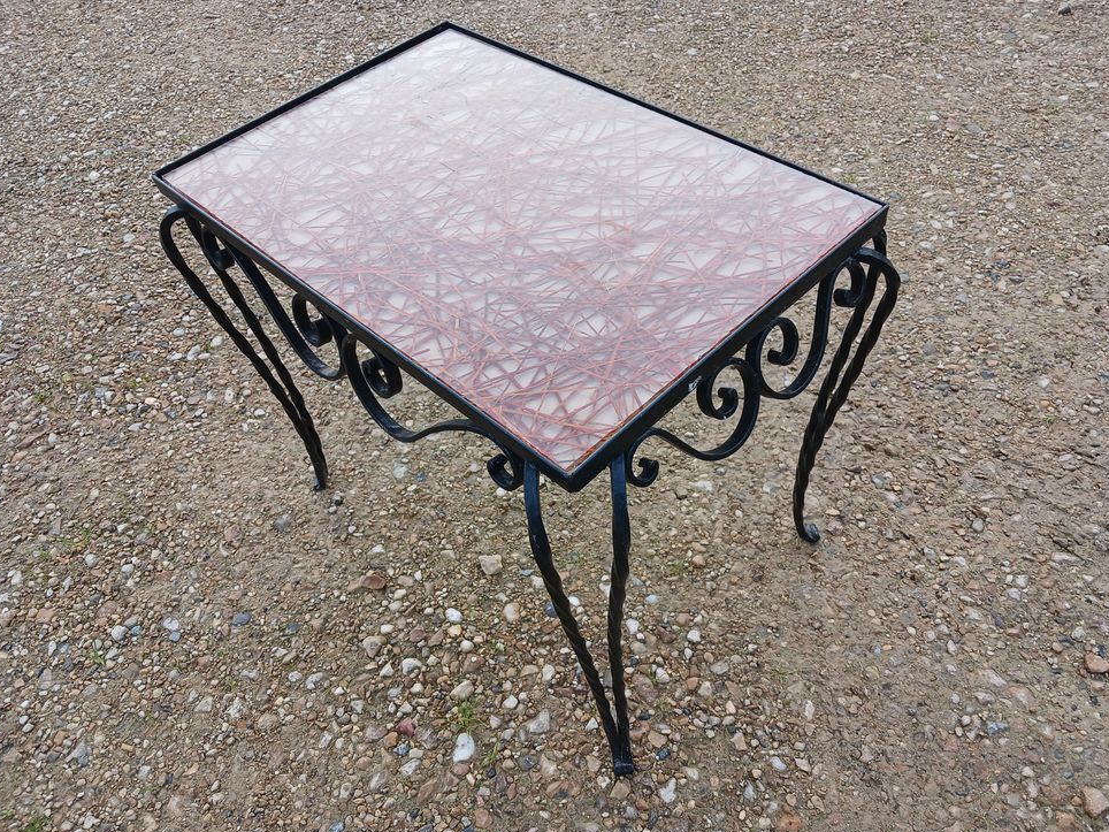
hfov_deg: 63.4
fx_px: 897
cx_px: 564
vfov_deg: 49.7
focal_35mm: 28
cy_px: 413
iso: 25
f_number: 1.8
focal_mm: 4
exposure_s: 1/50
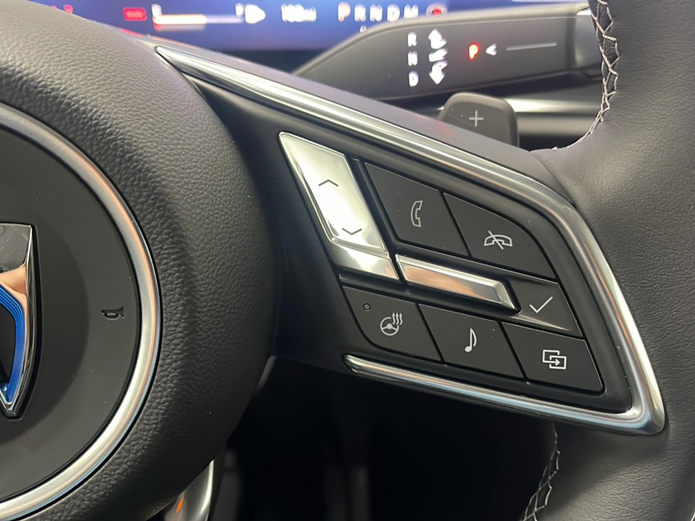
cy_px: 260
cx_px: 348
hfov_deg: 63.4
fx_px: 562
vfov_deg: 49.7
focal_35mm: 28
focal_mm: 5.1
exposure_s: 1/40
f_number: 1.6
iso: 640
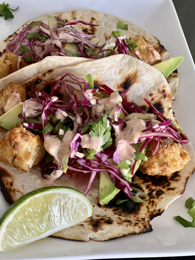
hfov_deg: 19.1
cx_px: 98
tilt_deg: -45.7
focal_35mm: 77
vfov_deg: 25.3
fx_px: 578
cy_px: 130
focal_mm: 9
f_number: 2.8
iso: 400
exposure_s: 1/34
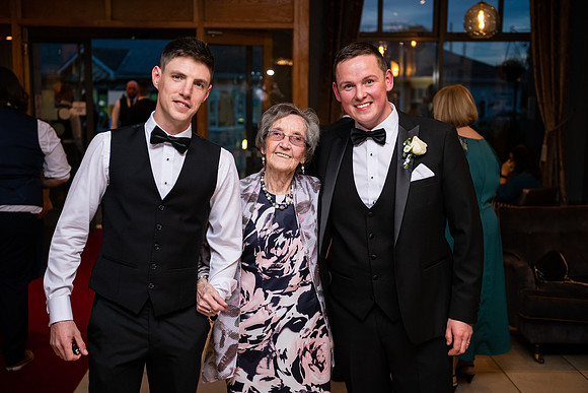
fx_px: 784
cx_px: 294
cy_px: 196
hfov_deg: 41.1
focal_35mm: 48
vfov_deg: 28.1
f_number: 3.5
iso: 640
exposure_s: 1/160
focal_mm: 48
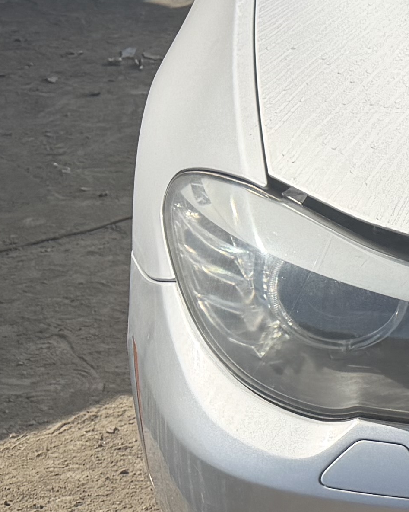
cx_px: 1003
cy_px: 321
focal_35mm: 113
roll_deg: -0.8
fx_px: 1710
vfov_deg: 17.0
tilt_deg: -19.9
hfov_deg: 11.2
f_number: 1.78
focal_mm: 6.76
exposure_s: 1/7353
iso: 100
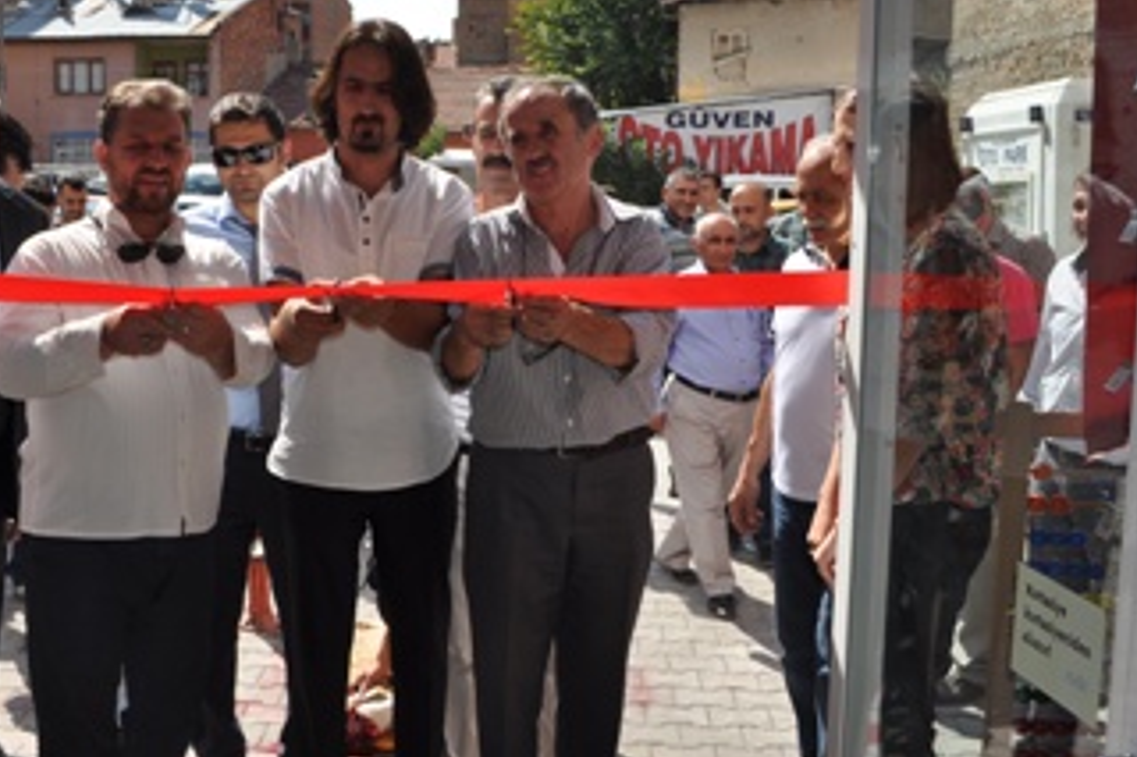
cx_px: 433
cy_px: 299
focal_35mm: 42
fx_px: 1326
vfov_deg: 31.8
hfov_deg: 46.1
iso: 200
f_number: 11
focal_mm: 20
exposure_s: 1/200
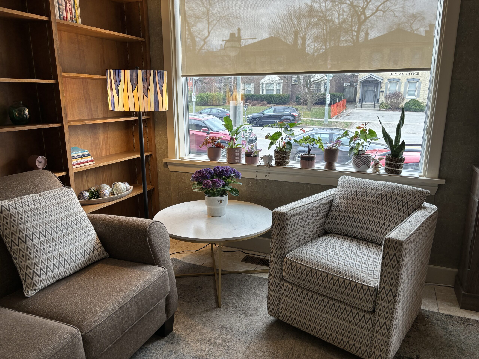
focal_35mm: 26
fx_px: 360
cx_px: 240
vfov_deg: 53.1
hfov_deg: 67.3
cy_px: 180
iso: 50
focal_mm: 5.96
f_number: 1.6
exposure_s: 1/121
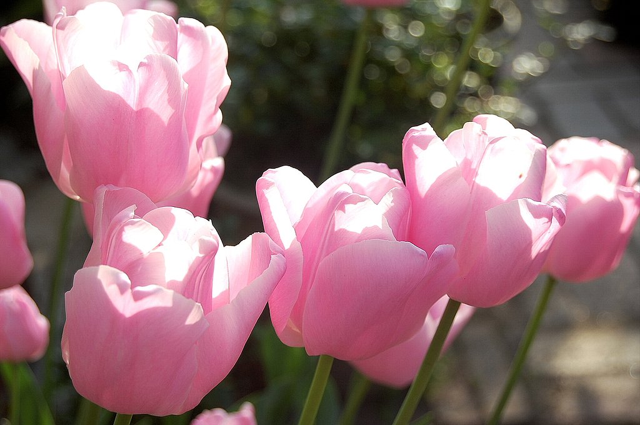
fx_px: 1119
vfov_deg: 21.5
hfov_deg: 31.9
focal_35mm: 63
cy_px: 212
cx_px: 320
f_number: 5.6
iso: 200
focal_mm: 42
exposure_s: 1/250
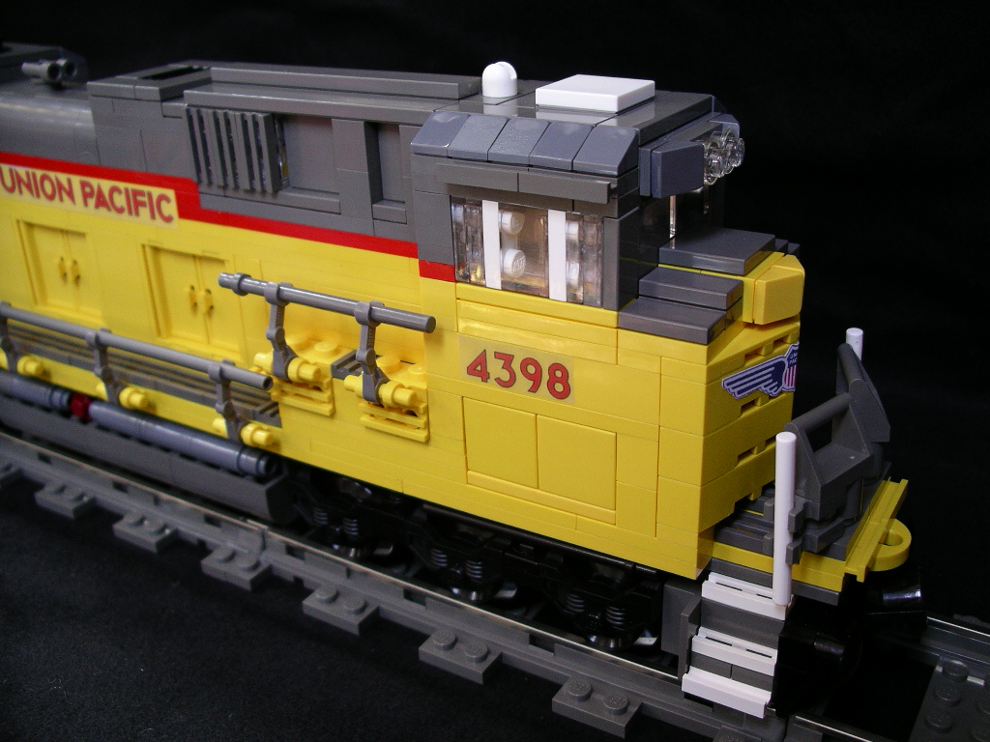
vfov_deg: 38.7
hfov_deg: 50.1
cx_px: 495
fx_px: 1058
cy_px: 371
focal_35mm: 37
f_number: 2.8
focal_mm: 7.8
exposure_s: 1/30
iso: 160
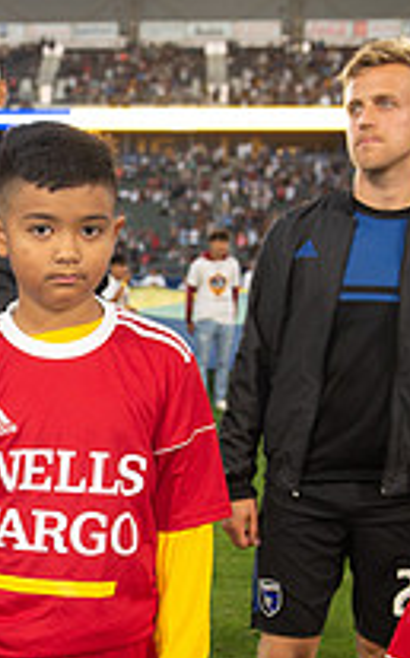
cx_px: 13
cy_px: 477
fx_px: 1272
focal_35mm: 71
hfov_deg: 17.9
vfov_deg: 28.7
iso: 640
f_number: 4
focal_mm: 32
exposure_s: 1/160
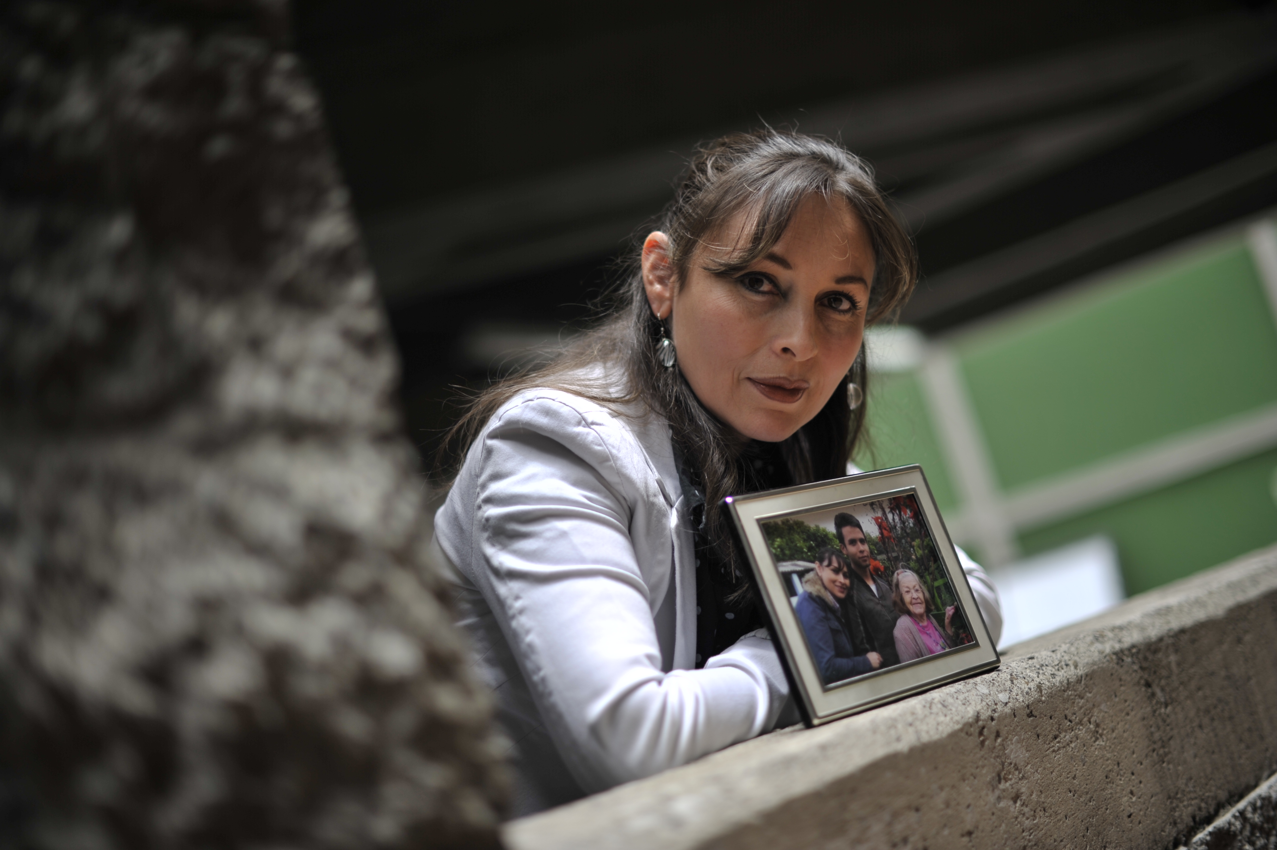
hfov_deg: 39.6
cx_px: 638
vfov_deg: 27.0
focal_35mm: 50
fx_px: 1772
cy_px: 425
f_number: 1.4
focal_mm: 50
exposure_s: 1/1600
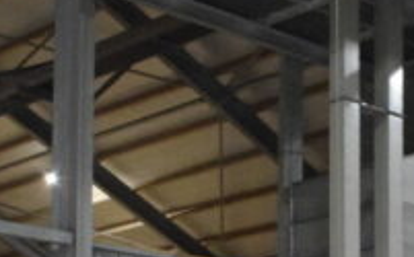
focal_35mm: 117
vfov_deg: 10.5
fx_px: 1318
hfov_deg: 17.2
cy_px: 465
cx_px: 474
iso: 9000
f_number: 14
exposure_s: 1/30
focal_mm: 20
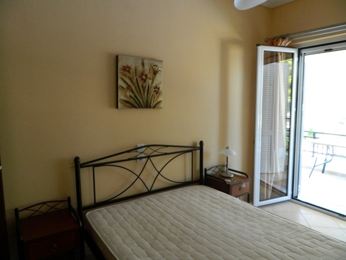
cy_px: 130
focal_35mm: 25
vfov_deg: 54.9
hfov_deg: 69.4
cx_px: 173
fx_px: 250
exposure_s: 1/100
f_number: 3.1
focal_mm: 4.5
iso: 400
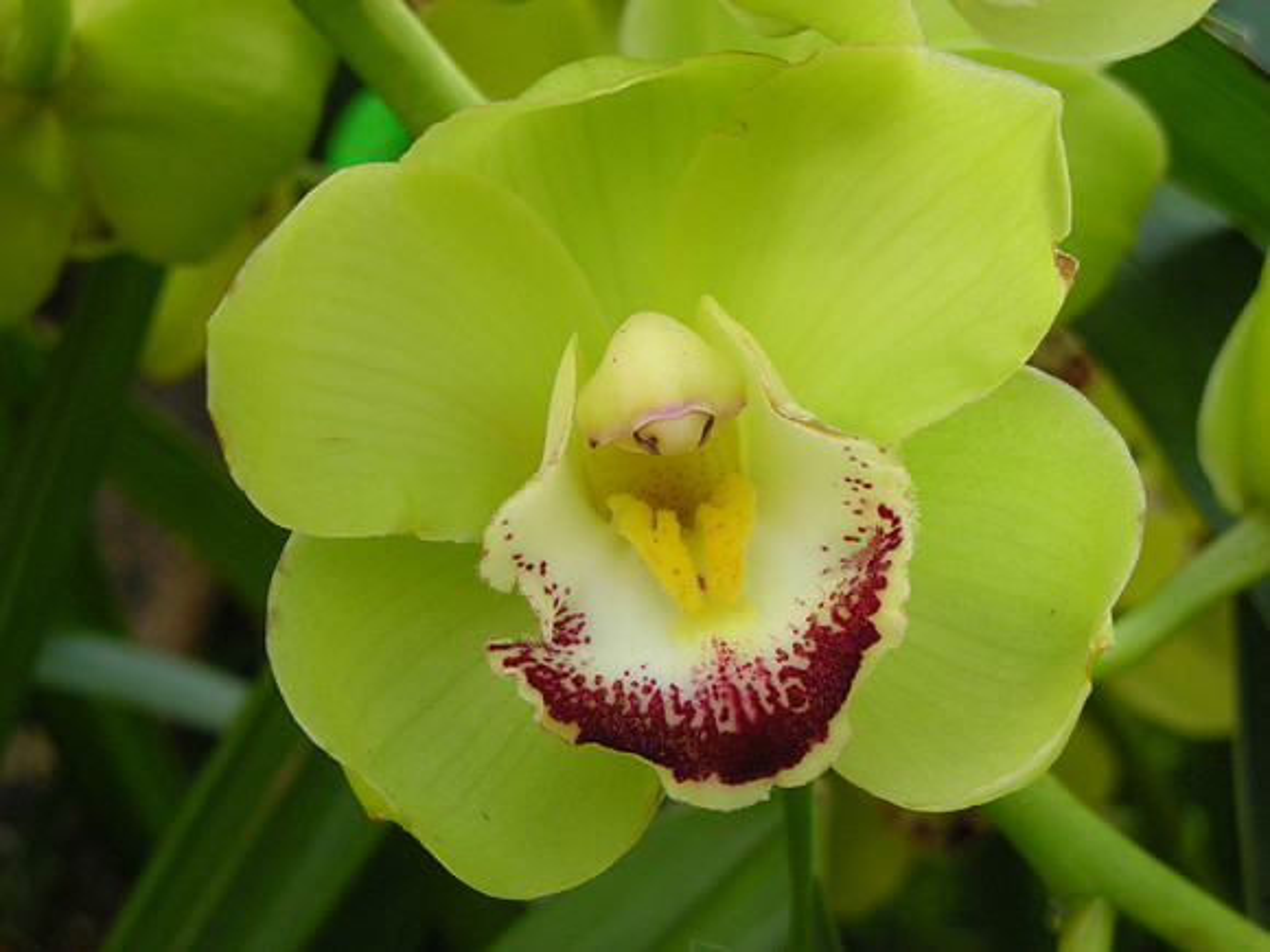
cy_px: 476
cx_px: 635
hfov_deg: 18.7
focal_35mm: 105
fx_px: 3852
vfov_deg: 14.1
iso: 158
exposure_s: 1/59.8
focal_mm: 17.1
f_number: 4.7
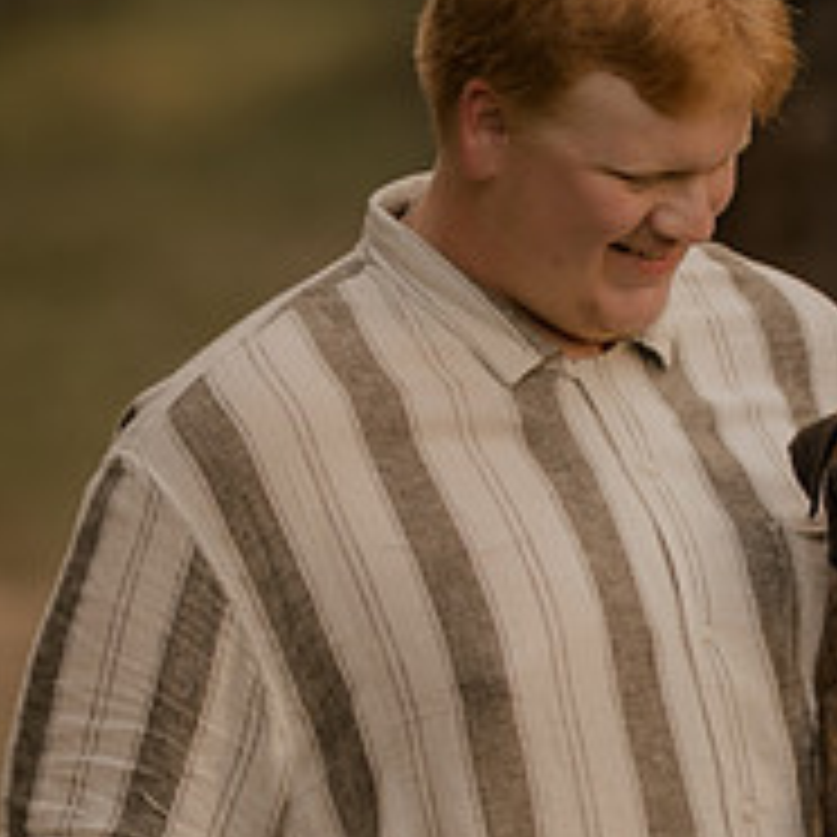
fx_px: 9219
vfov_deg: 5.2
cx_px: 900
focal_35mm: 337
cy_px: 580
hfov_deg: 5.2
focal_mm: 85
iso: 125
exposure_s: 1/320
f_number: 1.4
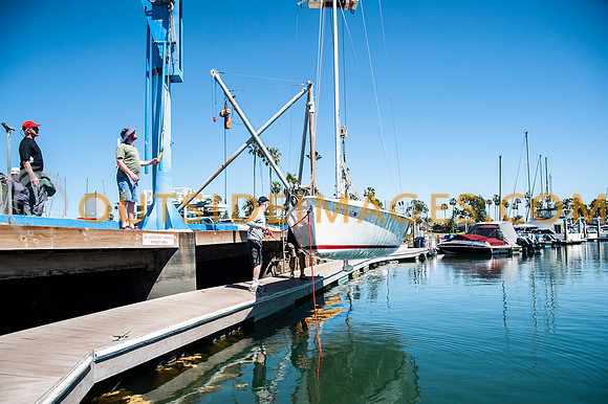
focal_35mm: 26
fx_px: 440
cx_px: 304
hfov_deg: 69.2
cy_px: 220
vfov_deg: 49.3
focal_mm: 24
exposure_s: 1/2500
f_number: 5
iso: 320
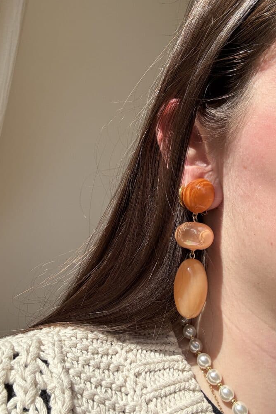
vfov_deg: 58.7
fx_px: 368
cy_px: 202
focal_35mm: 32
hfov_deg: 41.1
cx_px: 129
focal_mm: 2.69
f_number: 1.9
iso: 25
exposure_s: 1/1038
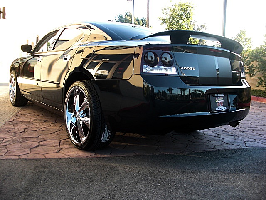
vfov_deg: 39.7
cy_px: 100
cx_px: 133
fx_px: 277
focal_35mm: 36
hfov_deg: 51.4
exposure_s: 1/80
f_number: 2.8
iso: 50
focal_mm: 6.3
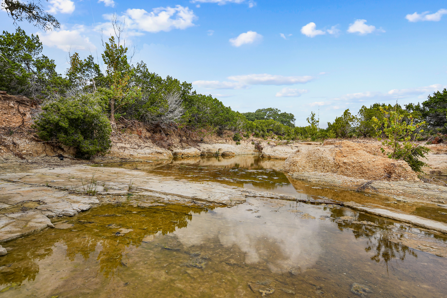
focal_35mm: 20
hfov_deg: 85.4
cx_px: 224
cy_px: 149
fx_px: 242
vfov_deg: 63.2
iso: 125
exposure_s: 1/250
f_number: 5.6
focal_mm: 13
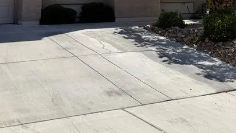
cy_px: -69
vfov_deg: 16.8
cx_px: 103
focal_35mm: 65
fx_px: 407
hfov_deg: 32.3
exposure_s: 1/5714
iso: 80
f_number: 1.78
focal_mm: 6.76
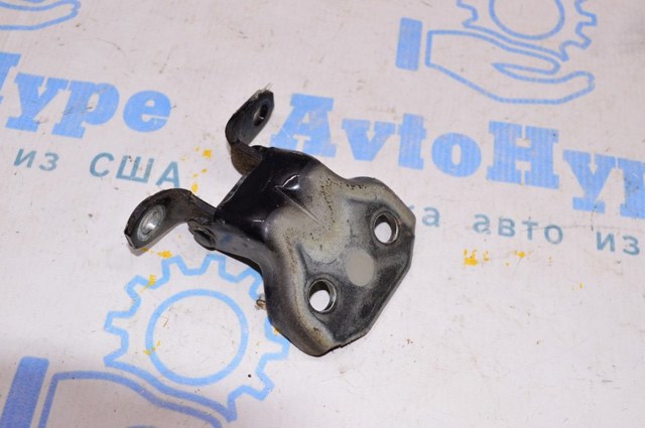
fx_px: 805
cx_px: 322
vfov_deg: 29.8
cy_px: 214
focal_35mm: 45
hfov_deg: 43.7
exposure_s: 1/160
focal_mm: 30
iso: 1600
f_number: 8
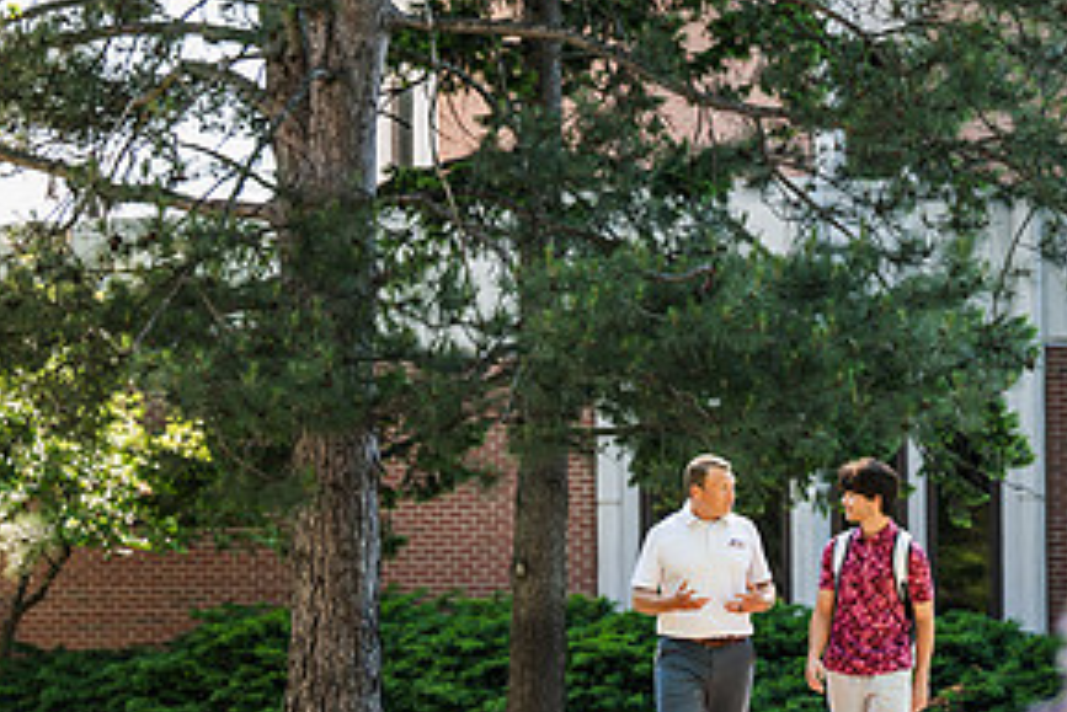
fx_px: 5842
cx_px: 1049
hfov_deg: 10.4
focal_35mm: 197
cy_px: 688
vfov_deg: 7.0
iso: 125
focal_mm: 98
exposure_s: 1/250
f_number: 3.2
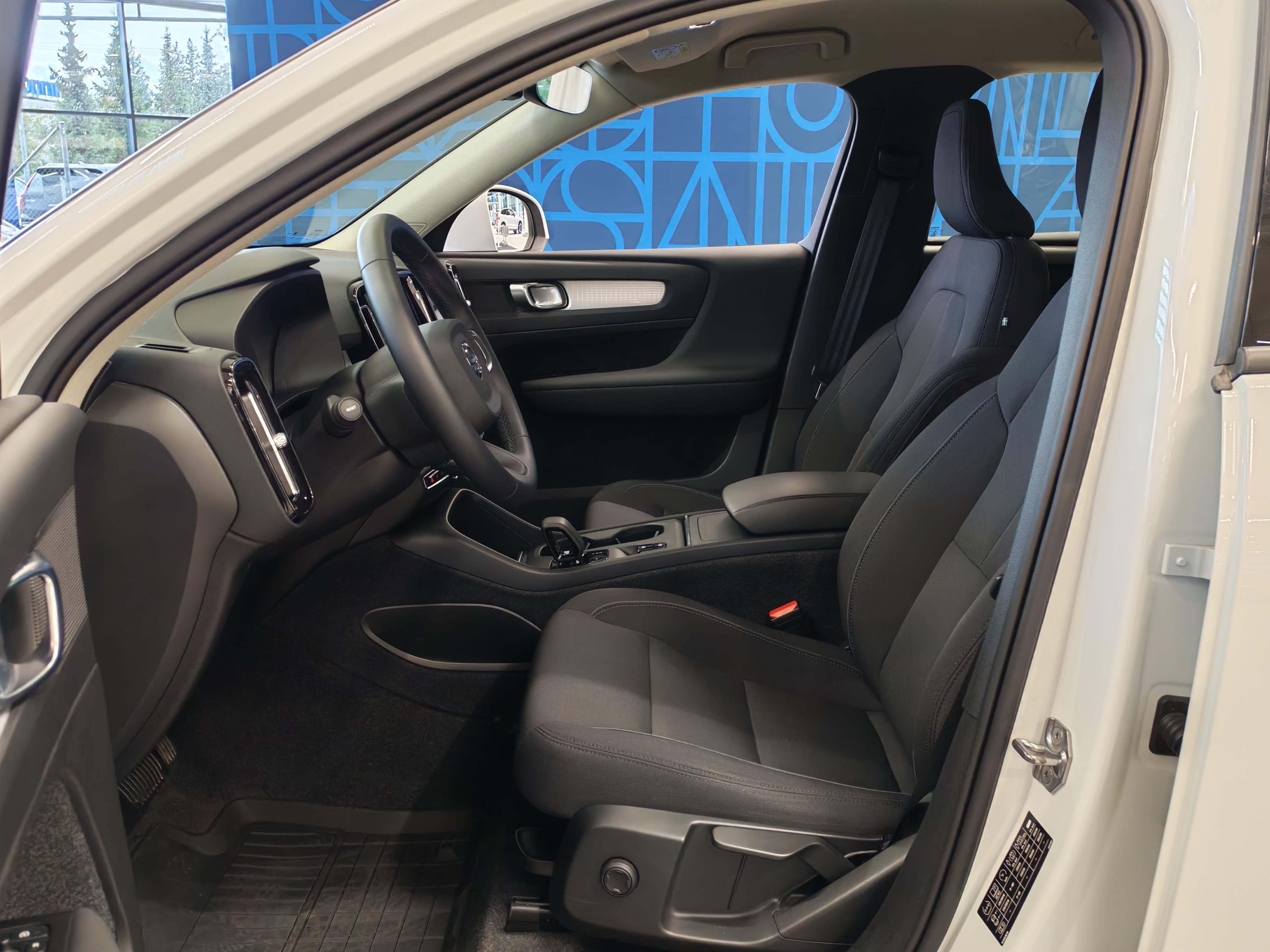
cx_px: 635
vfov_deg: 42.9
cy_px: 476
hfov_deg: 55.4
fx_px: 1211
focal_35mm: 33
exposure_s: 1/100
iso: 475
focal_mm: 6.12
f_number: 1.9
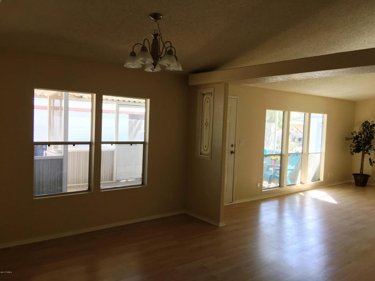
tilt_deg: -3.0
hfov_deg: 61.7
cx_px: 188
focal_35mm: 29
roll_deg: -2.5
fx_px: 314
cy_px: 140
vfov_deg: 48.2
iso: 25
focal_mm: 4.15
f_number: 2.2
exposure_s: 1/60
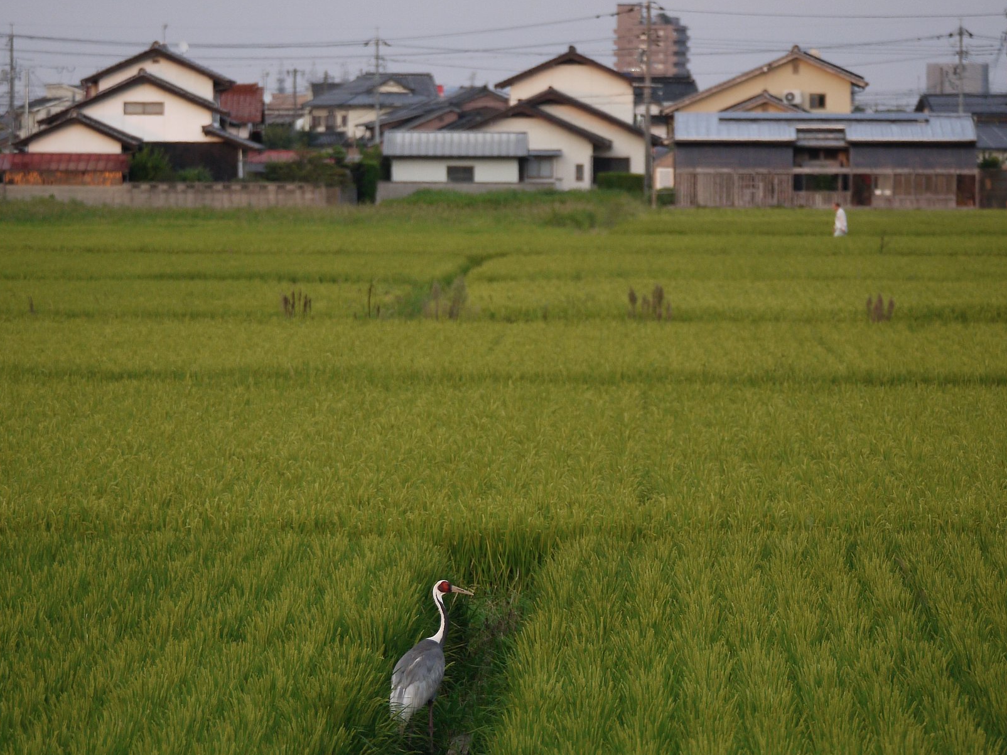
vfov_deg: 3.9
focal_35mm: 383
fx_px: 11142
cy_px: 450
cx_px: 473
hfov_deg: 5.2
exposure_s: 1/200
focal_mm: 150
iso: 400
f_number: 4.6
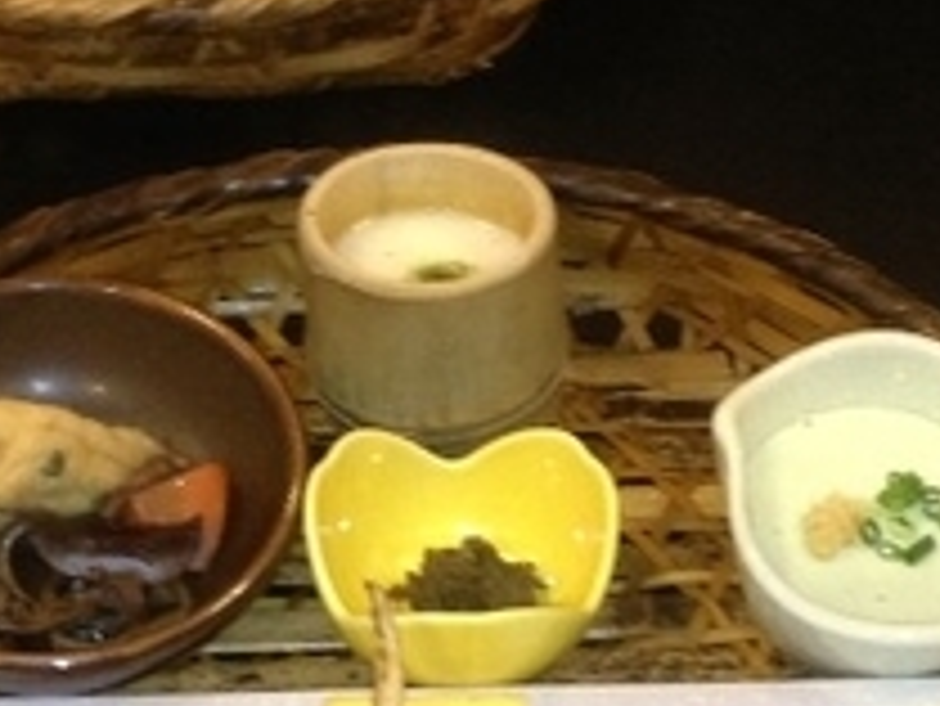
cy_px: 675
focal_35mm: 134
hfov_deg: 14.7
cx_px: 450
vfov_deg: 11.0
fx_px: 3641
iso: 125
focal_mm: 4.28
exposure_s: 1/20
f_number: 2.4
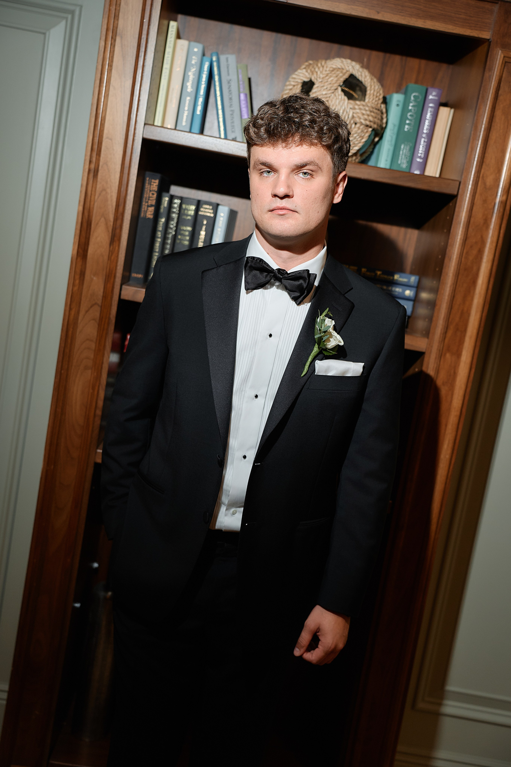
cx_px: 256
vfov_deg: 47.4
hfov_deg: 32.6
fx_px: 873
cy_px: 384
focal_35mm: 41
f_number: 3.2
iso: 400
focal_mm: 41
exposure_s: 1/320
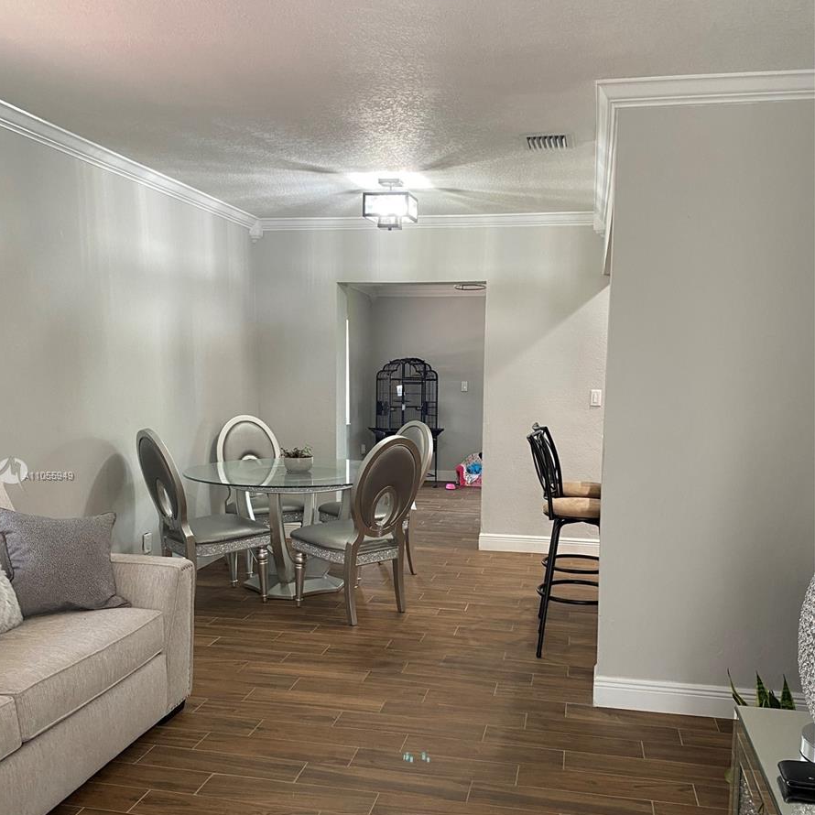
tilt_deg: -7.3
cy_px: 476
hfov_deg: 52.5
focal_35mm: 31
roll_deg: +0.0
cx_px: 404
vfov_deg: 52.3
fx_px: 826
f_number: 1.8
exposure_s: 1/60
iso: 200
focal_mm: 4.25
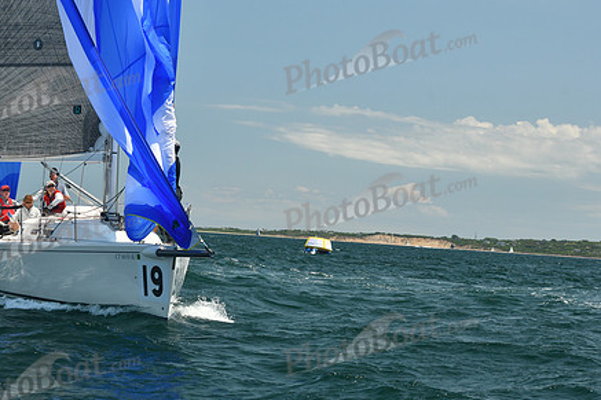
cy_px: 149
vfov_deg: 14.7
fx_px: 1552
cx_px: 213
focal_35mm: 93
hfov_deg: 21.9
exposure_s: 1/640
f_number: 7.1
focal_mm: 70
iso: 320
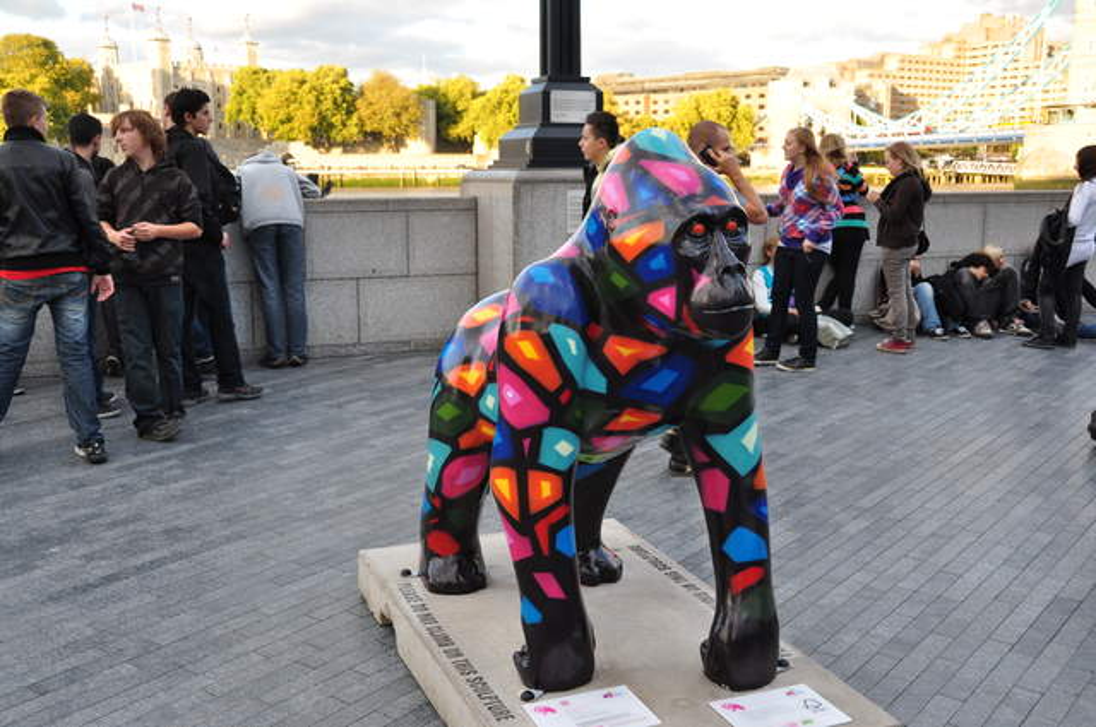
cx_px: 548
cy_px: 364
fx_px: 1186
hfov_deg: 49.6
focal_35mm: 39
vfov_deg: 34.1
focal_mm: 26
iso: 200
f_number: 5.6
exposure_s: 1/125
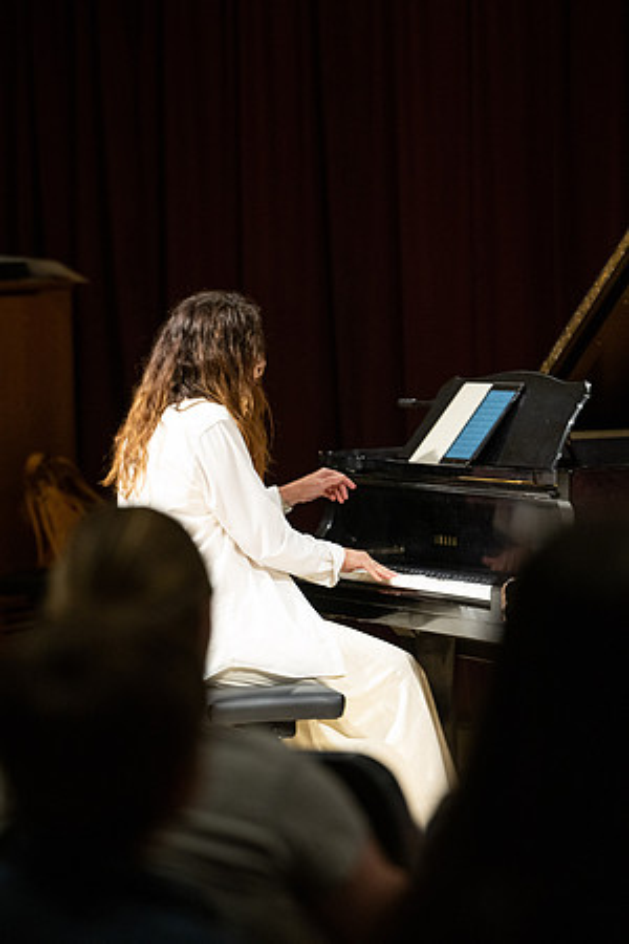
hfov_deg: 7.6
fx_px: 4717
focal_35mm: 180
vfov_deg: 11.4
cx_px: 314
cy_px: 472
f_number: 4
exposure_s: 1/160
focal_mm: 180
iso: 3200
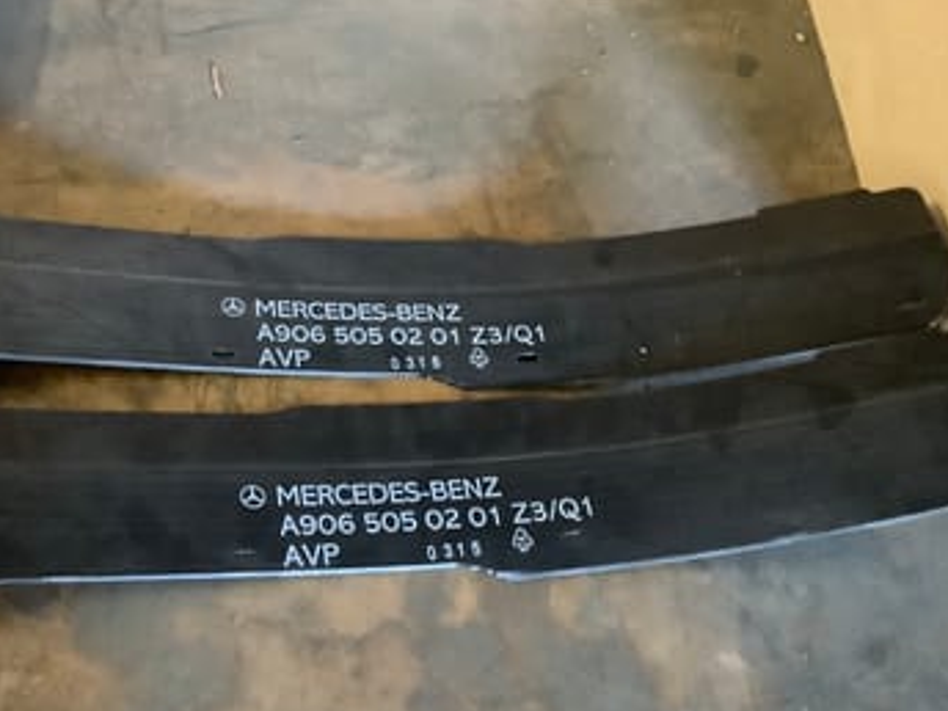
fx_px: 1232
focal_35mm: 45
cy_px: 418
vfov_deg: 32.1
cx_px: 416
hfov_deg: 42.0
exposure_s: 1/17
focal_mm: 3.3
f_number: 2.4
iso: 640
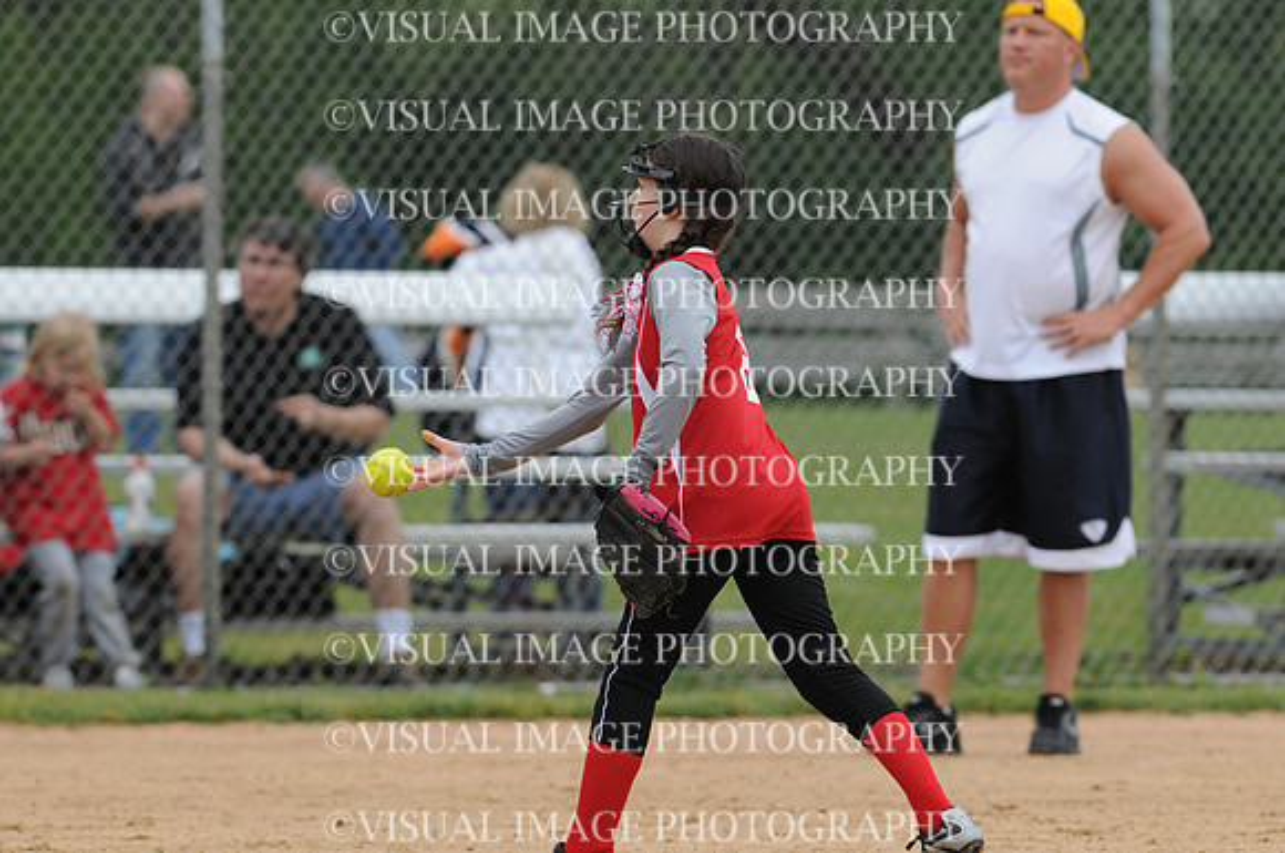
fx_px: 16040
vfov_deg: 3.0
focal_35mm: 450
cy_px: 426
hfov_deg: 4.6
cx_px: 642
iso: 640
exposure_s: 1/4000
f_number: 4.5
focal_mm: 300
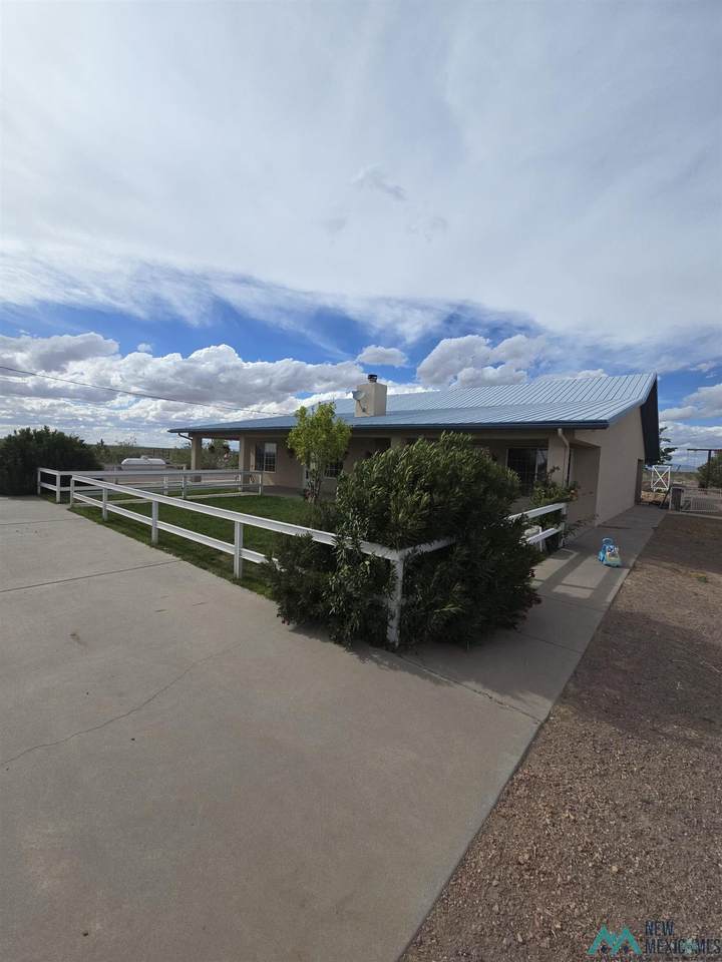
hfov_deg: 89.9
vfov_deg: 106.2
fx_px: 362
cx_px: 361
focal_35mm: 13
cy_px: 481
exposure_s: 1/3999
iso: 50
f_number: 2.2
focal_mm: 2.2
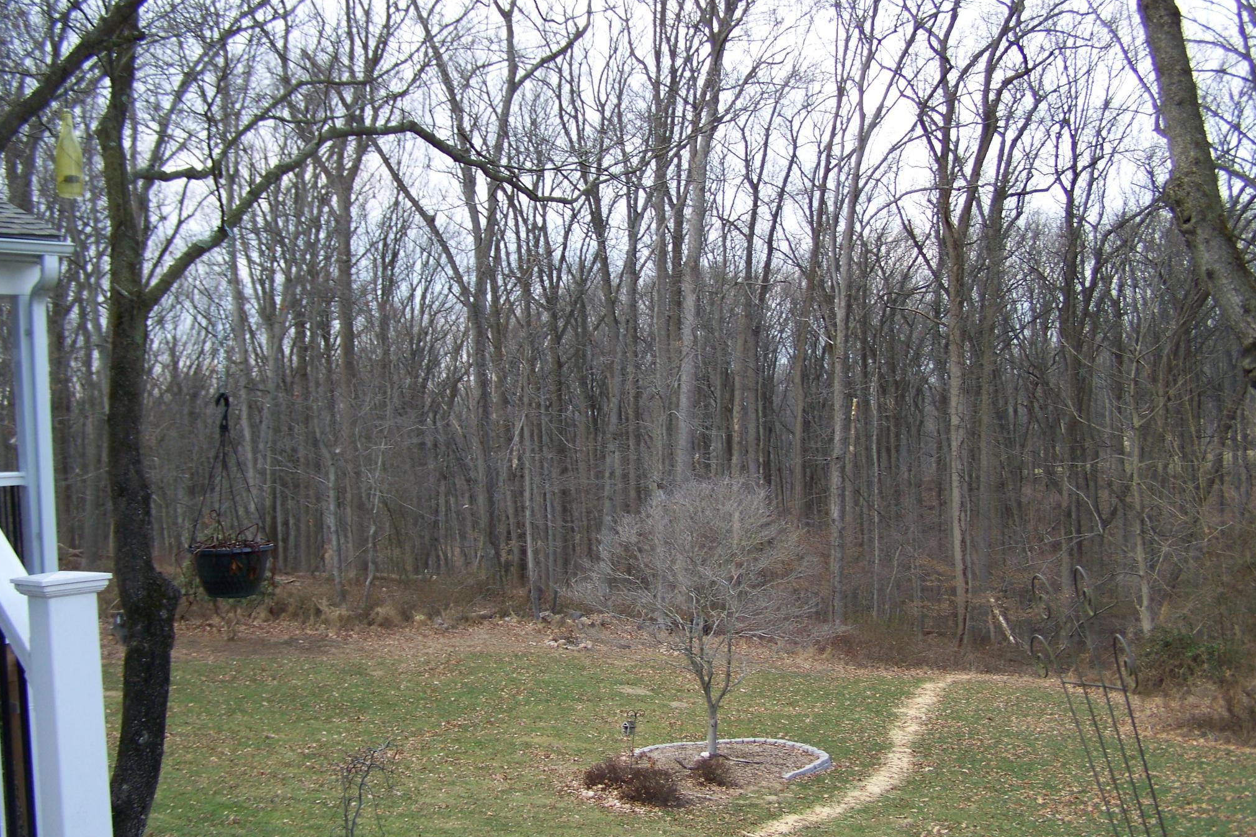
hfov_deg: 48.5
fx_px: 1395
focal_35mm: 40
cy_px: 467
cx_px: 626
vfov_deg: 33.4
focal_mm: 6.3
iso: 64
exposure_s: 1/125
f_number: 2.8
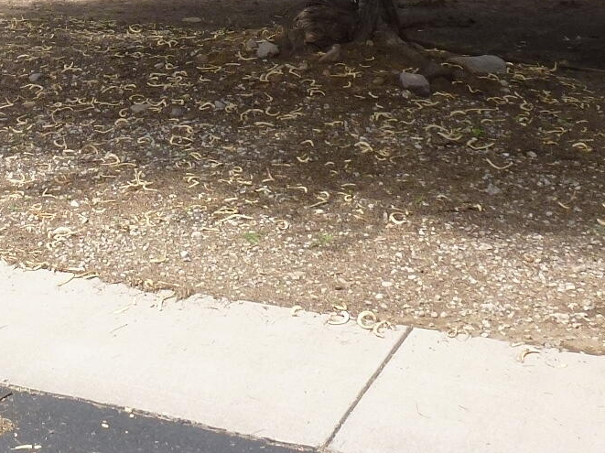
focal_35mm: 93
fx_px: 1625
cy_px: -218
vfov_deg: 14.8
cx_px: -18
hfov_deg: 20.3
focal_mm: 5.4
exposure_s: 1/640
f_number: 3.5
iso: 100
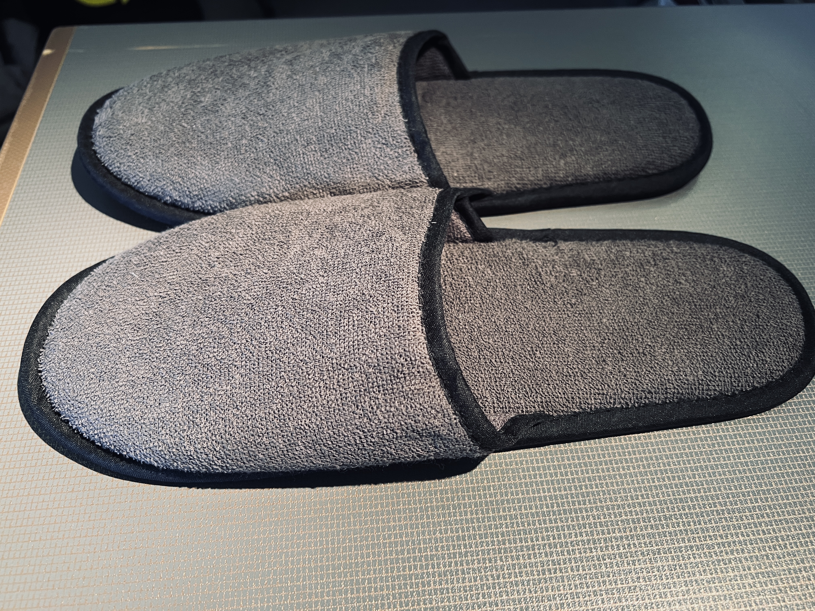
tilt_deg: -58.7
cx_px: 408
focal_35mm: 26
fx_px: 612
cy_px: 306
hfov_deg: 67.3
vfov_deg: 53.1
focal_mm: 5.7
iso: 250
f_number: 1.5
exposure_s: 1/58
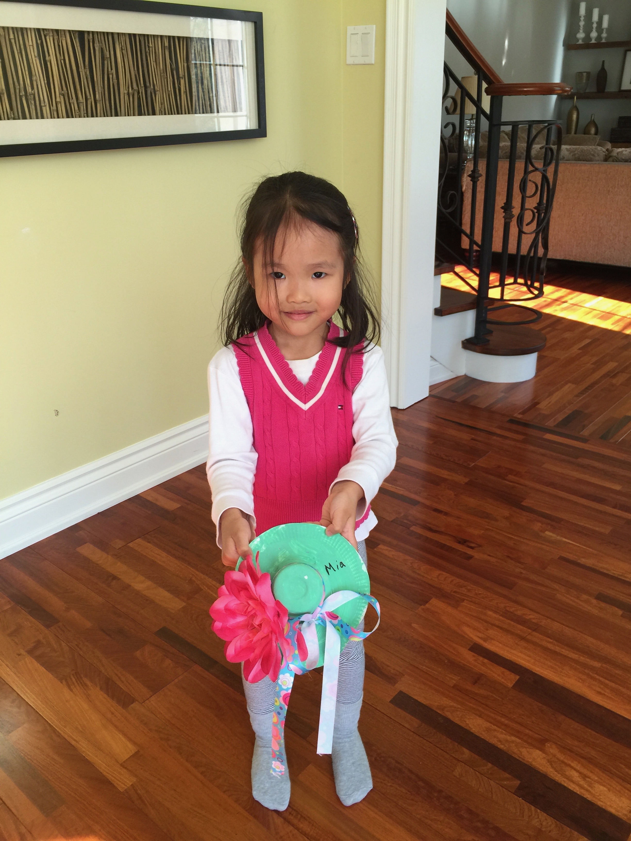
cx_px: 316
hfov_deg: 48.2
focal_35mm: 29
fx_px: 705
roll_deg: +1.5
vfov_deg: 61.7
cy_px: 420
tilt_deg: -22.2
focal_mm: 4.15
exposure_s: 1/30
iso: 32
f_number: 2.2
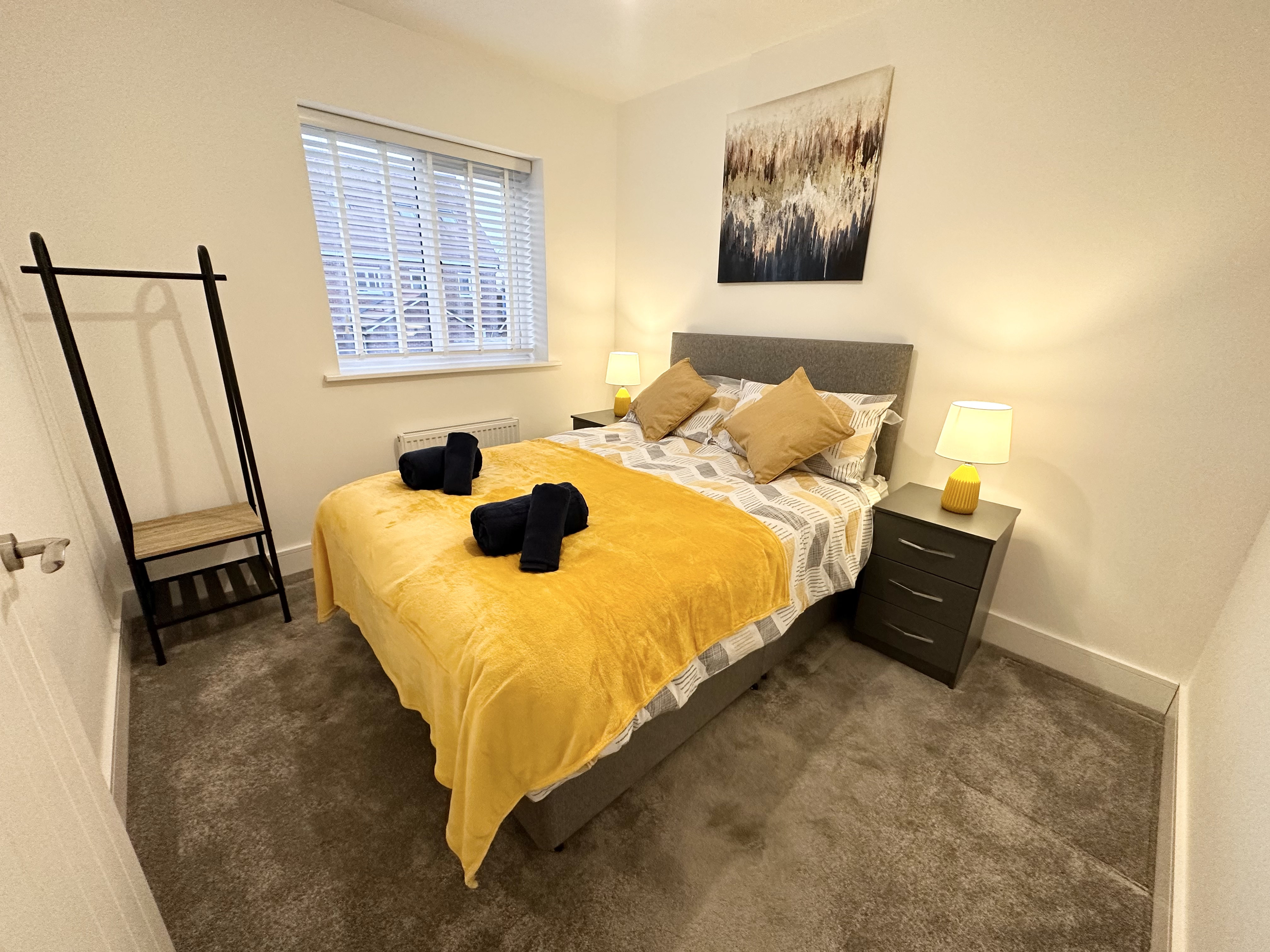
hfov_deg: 102.1
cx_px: 635
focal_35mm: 14
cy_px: 476
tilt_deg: -19.3
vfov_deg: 85.7
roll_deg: -1.6
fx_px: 514
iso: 250
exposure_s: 1/100
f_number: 2.2
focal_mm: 2.22
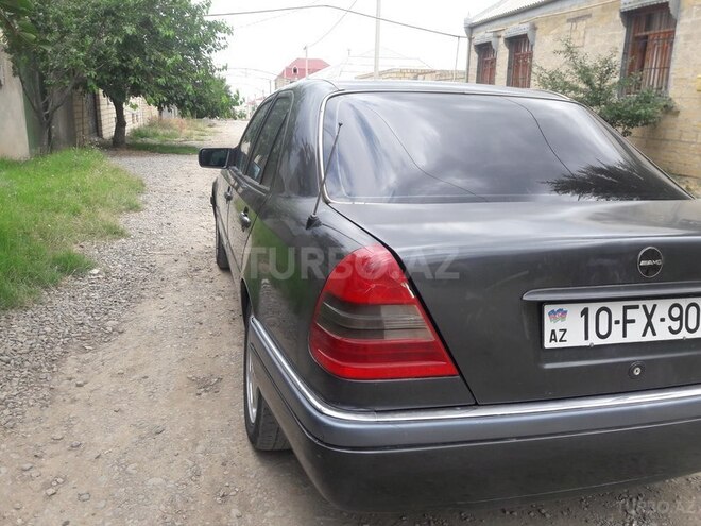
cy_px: 263
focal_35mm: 28
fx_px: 567
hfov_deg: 63.4
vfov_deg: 49.7
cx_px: 350
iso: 40
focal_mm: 3.7
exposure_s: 1/479
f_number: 1.9
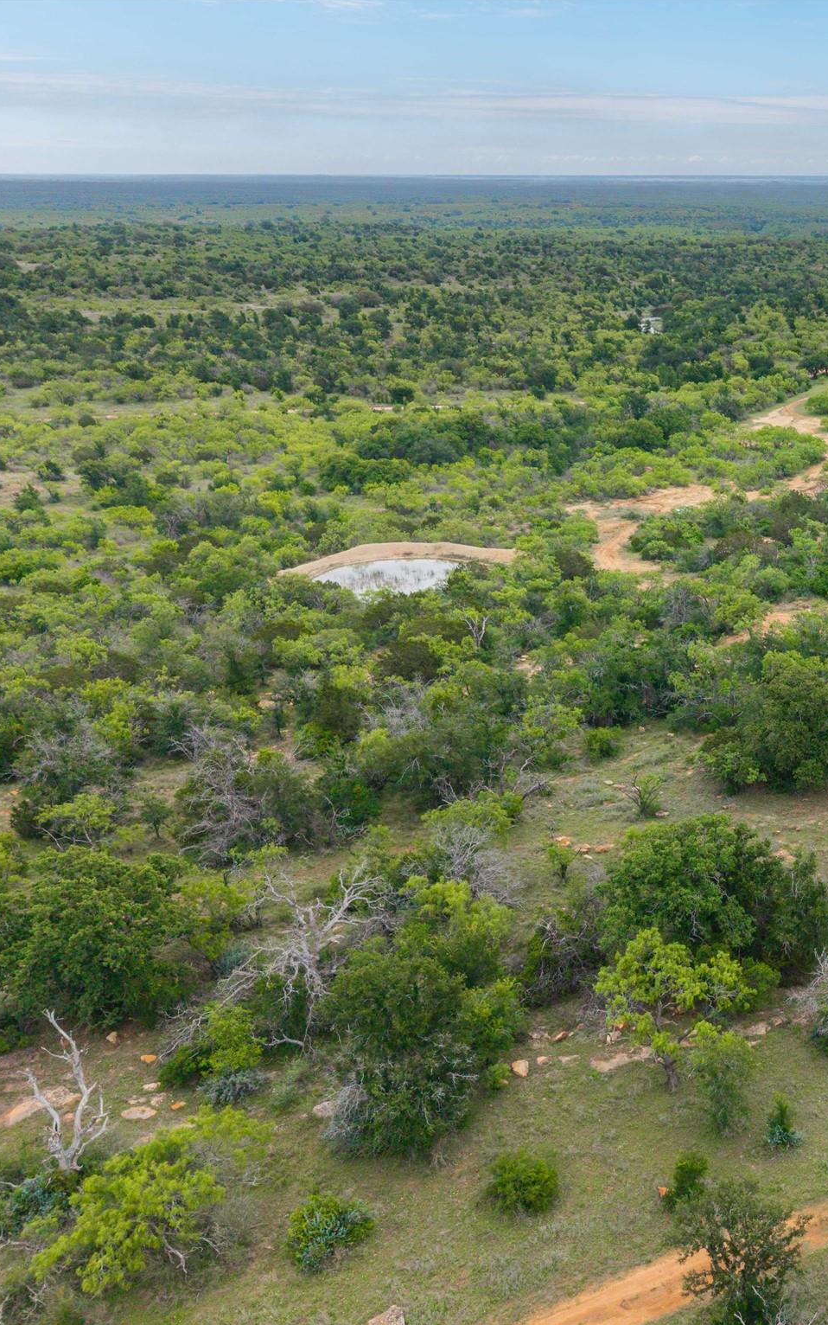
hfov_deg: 34.3
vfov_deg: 56.7
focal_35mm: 34
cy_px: 662
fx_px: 1227
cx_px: 811
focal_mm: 8.67
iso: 200
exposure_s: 1/1500
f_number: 1.8
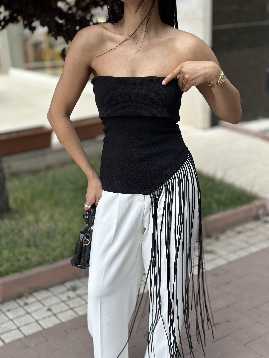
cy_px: 179
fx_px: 497
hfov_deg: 30.3
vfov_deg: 39.7
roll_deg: +2.7
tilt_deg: -19.8
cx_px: 134
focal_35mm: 48
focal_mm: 6.86
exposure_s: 1/1848
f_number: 1.78
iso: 100
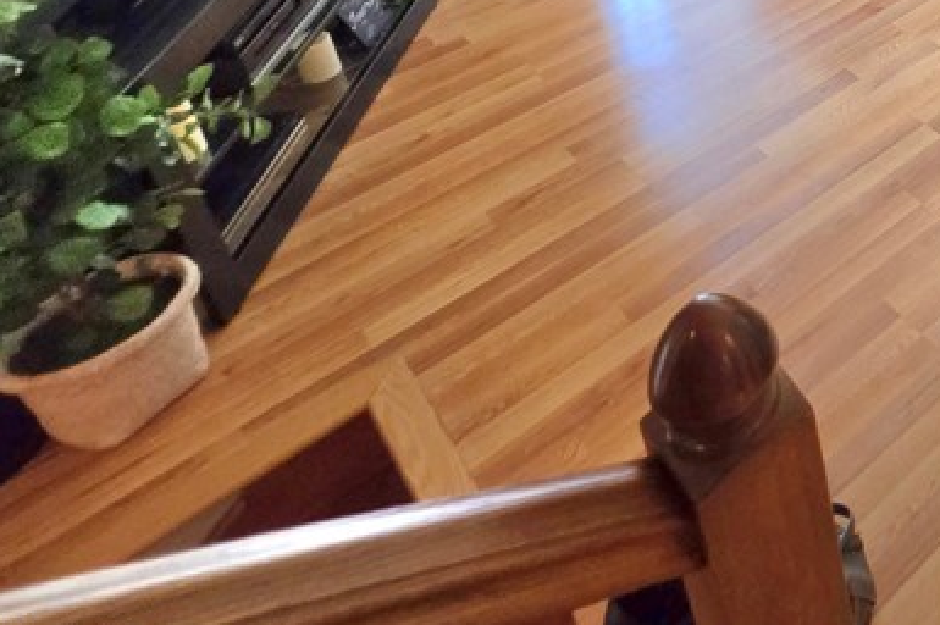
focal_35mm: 36
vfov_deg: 28.2
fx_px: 939
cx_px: 1209
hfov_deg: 36.2
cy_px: -247
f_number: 1.9
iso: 320
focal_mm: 2.2
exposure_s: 1/101
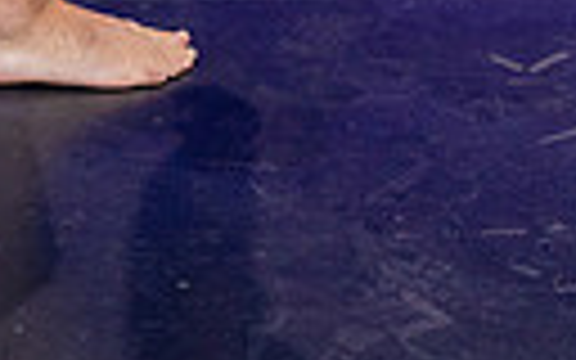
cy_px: -558
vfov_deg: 10.0
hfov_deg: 18.5
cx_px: 76
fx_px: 1742
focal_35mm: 111
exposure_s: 1/250
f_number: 9
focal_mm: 31
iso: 2500
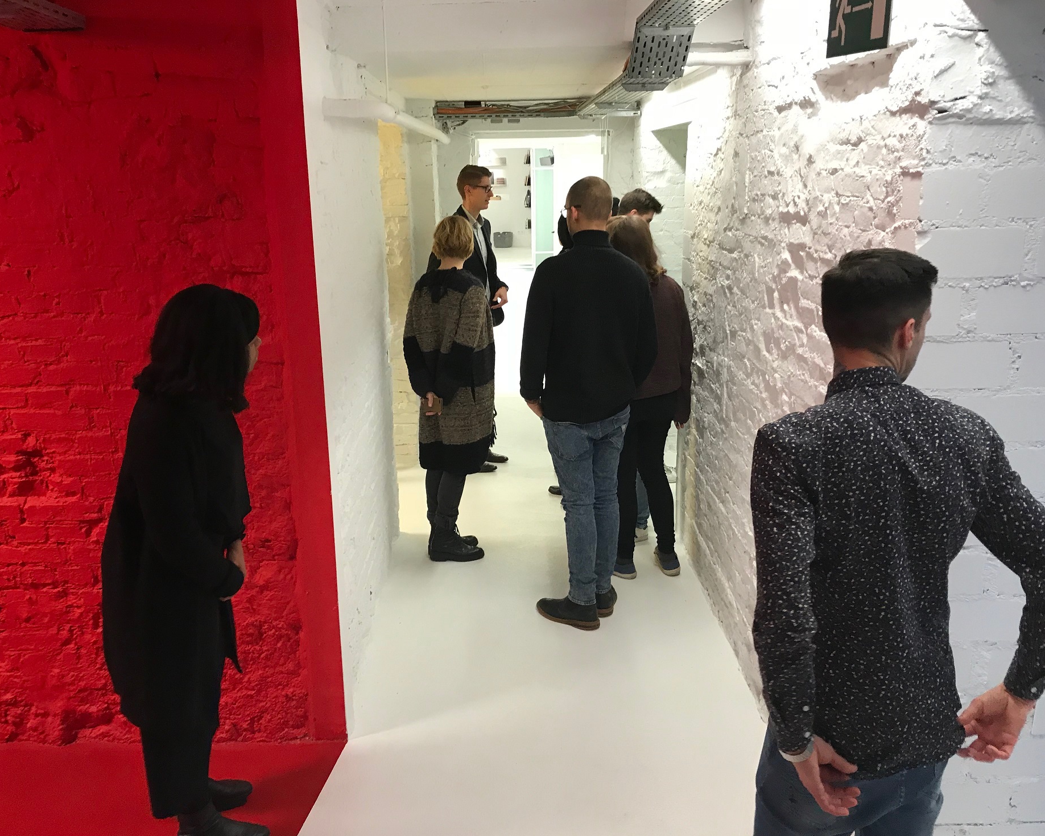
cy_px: 411
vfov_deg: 48.5
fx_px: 928
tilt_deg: -12.2
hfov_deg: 58.8
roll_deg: -1.3
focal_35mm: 30
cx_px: 499
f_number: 1.8
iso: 40
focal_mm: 3.99
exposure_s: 1/25
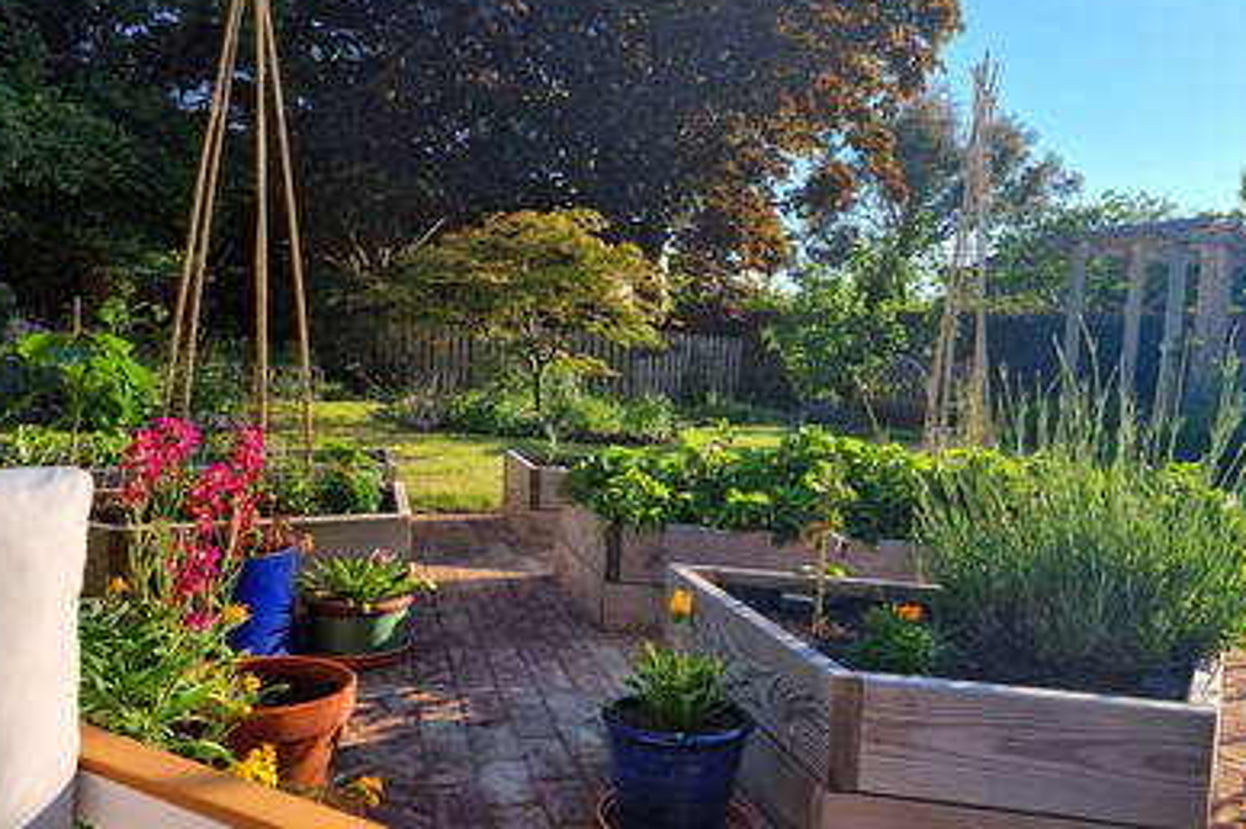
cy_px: 447
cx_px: 626
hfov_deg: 63.7
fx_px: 1003
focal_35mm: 29
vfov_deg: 44.9
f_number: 1.8
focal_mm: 6.7
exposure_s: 1/530
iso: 50
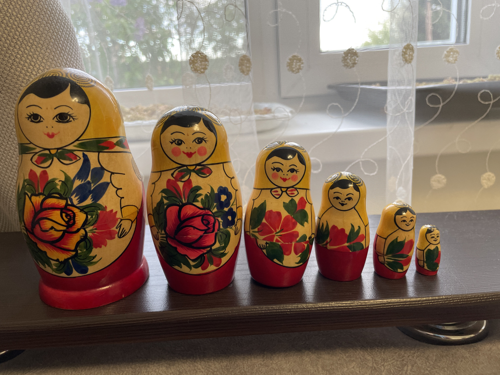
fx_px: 376
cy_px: 188
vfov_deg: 53.1
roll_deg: +3.8
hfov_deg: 67.3
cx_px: 250
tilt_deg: -14.4
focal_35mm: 26
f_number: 1.6
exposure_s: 1/50
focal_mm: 4.2
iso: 125
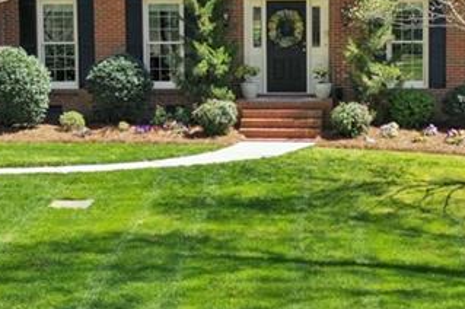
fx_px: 1161
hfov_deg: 22.6
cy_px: -31
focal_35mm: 90
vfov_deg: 14.8
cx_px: 306
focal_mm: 10.26
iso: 200
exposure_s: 1/20
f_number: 2.8
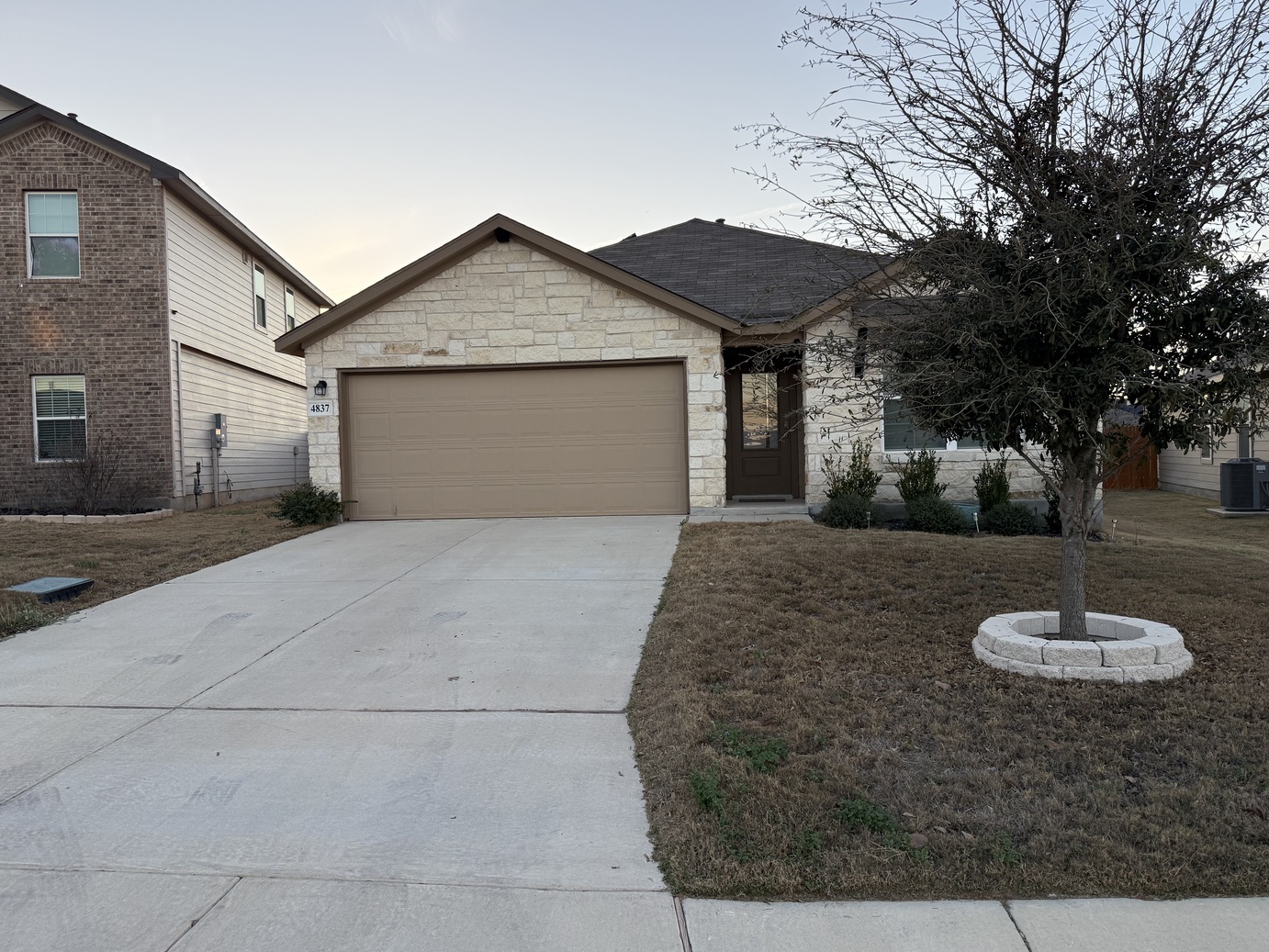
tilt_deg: +0.3
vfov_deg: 54.9
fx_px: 917
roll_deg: +1.8
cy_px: 470
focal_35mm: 25
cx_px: 635
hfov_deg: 69.4
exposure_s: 1/715
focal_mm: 6.76
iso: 100
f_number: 1.78
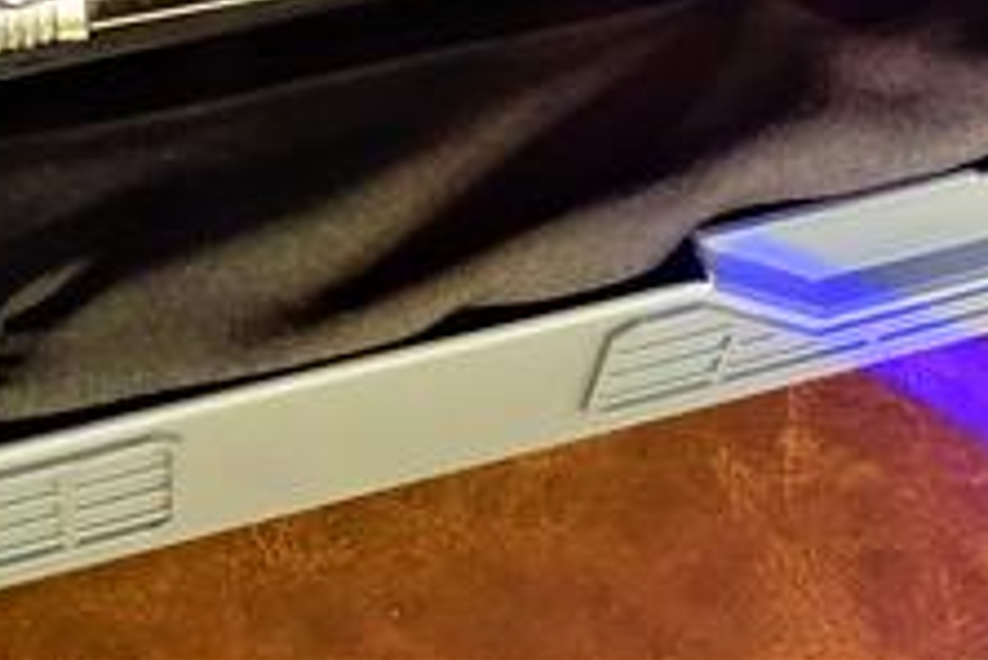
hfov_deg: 28.3
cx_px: 860
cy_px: -277
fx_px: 1895
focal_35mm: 69
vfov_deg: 18.0
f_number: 1.8
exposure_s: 1/200
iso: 3200
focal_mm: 8.8
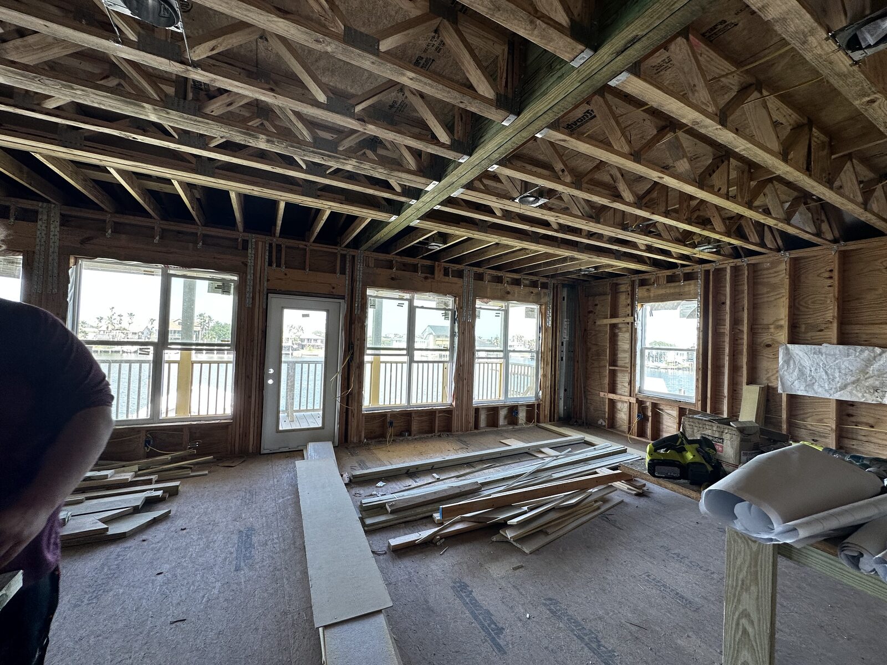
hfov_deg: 102.1
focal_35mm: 14
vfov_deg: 85.7
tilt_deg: -0.1
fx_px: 359
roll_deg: -2.7
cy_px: 332
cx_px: 444
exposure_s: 1/99
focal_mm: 2.22
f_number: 2.2
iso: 50
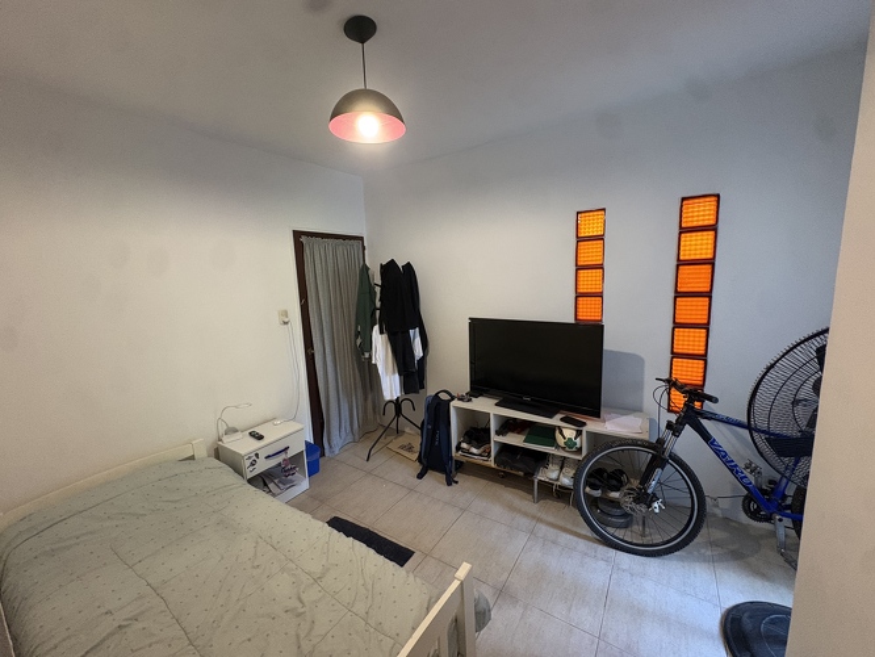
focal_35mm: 14
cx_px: 438
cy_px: 328
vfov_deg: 85.7
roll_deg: +2.8
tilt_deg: -8.2
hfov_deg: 102.0
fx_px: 354
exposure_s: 1/50
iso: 500
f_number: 2.2
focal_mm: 2.22
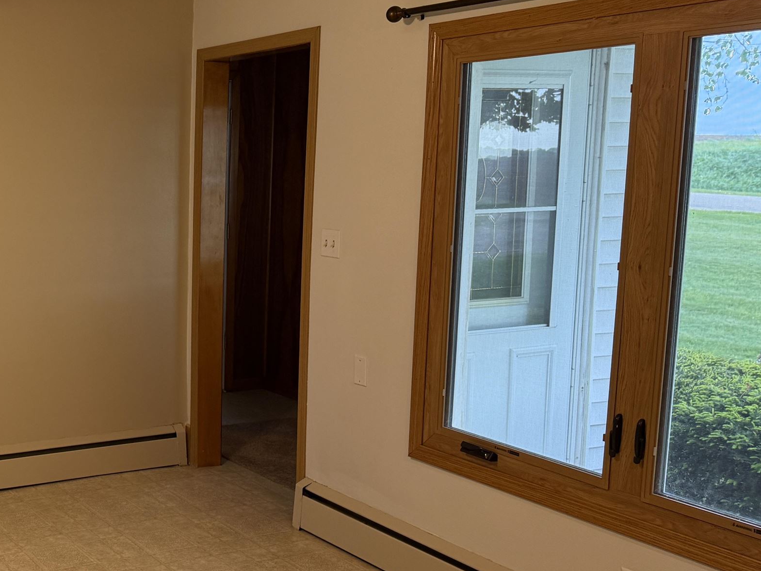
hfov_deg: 36.9
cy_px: 303
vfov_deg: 30.9
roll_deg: +0.5
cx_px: 27
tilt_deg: -7.5
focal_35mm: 47
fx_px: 1033
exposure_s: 1/60
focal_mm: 6.76
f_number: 1.78
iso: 160
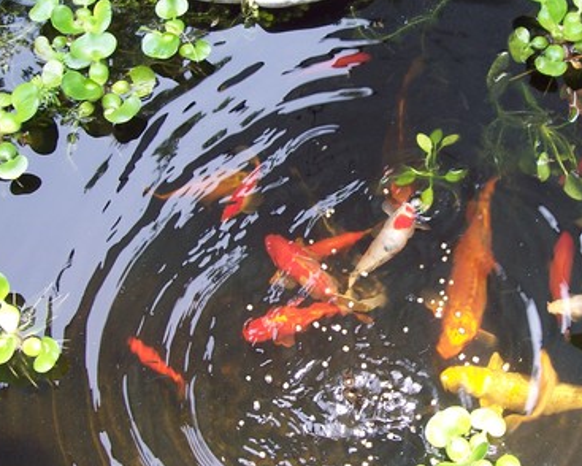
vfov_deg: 27.1
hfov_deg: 33.3
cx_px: 379
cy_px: 193
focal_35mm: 56
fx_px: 965
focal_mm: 8
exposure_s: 1/60
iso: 100
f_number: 3.4
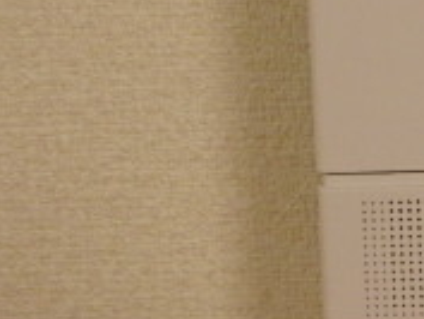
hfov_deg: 21.3
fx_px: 932
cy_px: -38
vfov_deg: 18.6
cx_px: 649
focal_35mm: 76
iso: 320
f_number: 3.5
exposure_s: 1/30
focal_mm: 3.7
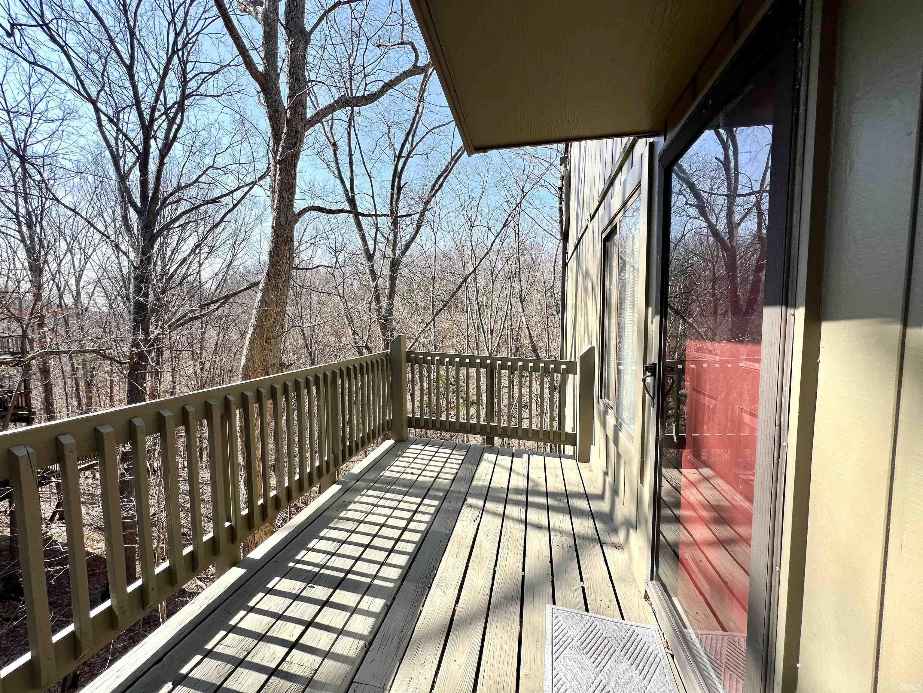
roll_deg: +1.0
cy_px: 346
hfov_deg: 106.2
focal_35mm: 13
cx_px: 462
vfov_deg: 89.9
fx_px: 347
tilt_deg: -4.3
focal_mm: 1.57
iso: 32
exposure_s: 1/633
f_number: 1.8
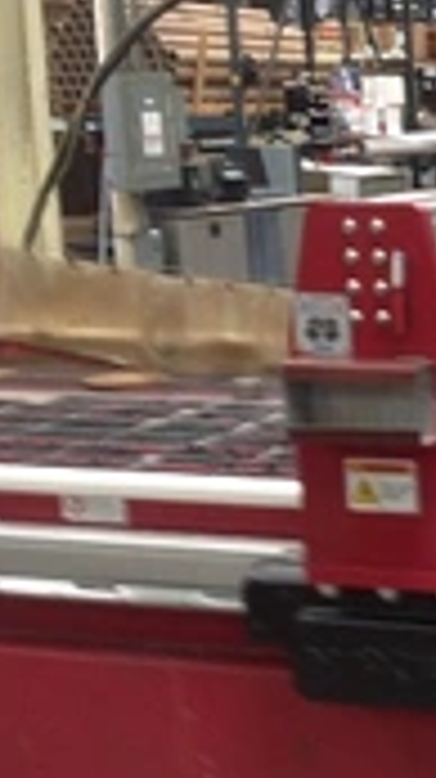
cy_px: 434
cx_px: 701
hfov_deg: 12.8
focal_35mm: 88
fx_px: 1813
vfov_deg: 24.2
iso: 64
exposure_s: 1/15
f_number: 2.4
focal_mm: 4.28
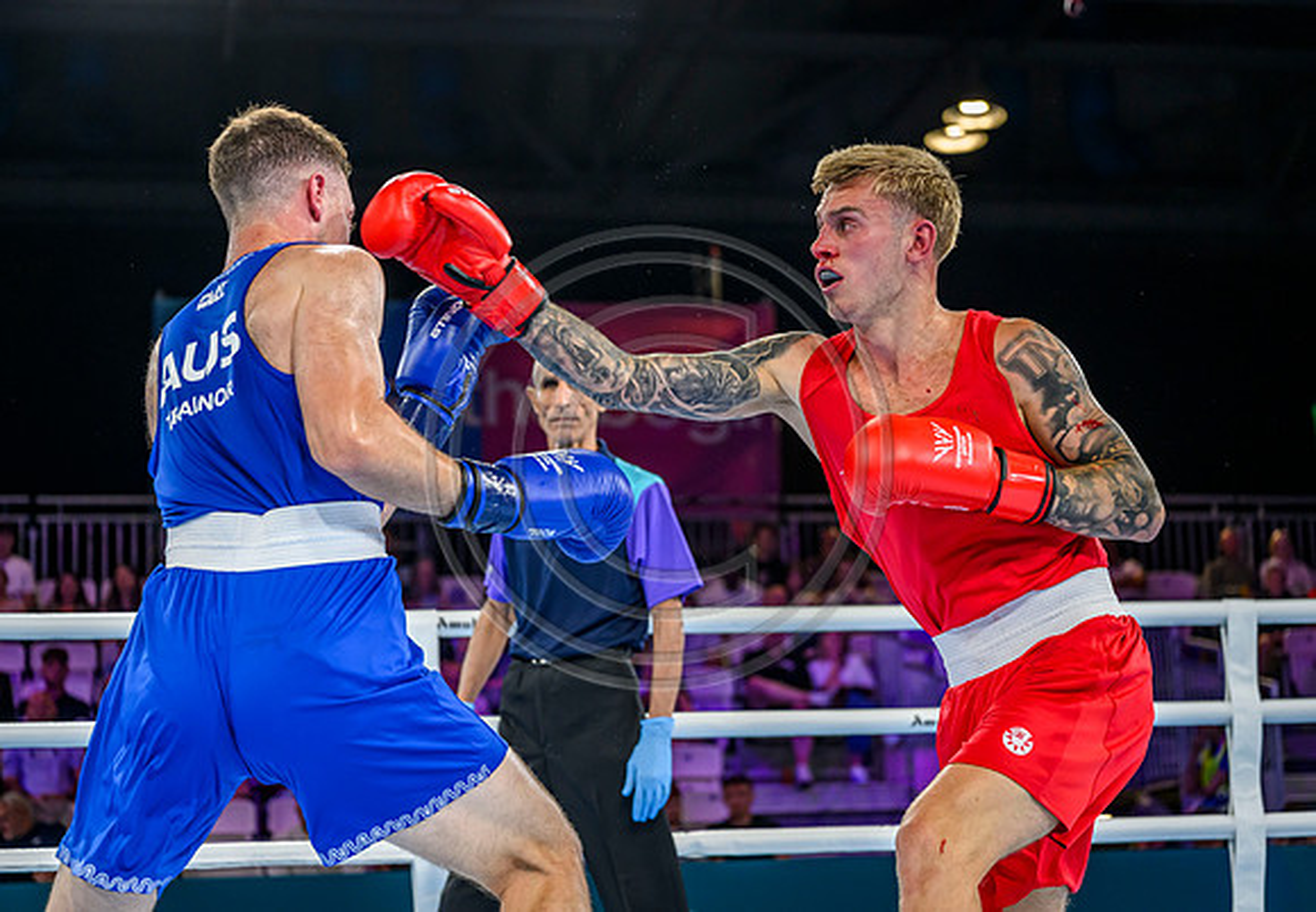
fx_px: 2661
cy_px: 456
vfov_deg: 19.5
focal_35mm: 72
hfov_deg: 27.8
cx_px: 684
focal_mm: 70
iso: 2000
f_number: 3.2
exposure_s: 1/1600
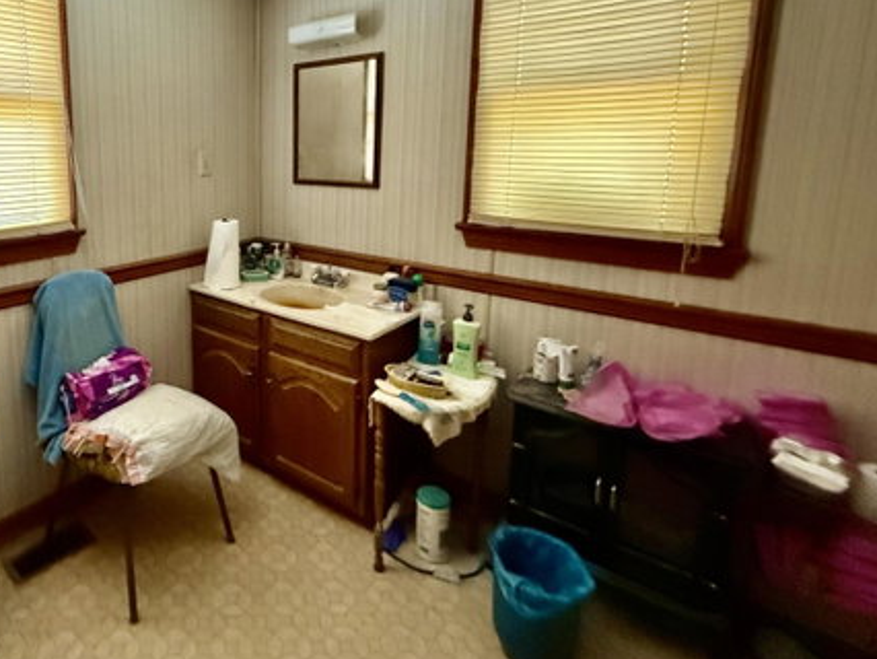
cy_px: 224
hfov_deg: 74.1
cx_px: 234
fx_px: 532
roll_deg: +0.5
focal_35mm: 21
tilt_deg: -6.6
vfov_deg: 62.1
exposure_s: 1/60
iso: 1000
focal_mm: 2.22
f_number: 2.2
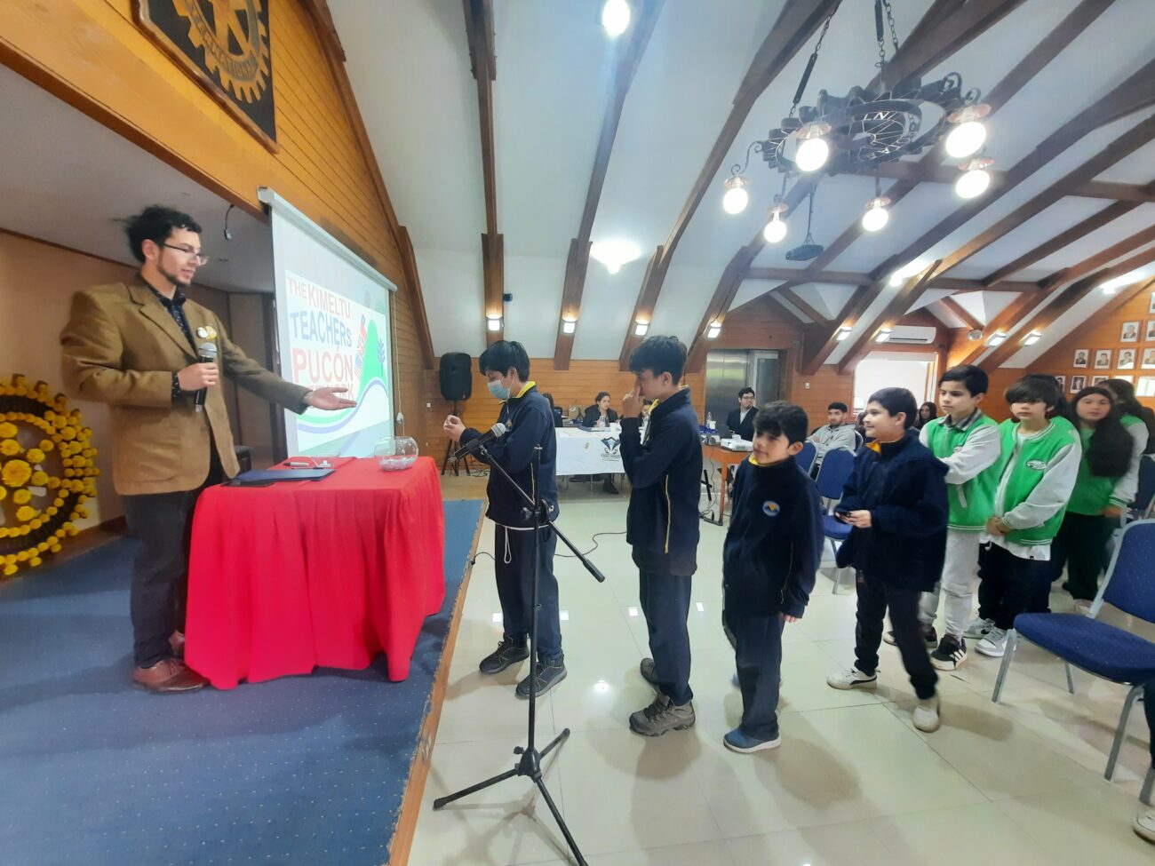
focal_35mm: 13
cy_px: 433
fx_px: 434
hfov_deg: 106.2
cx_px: 578
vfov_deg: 89.9
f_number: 2.2
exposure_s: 1/25
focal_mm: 1.74
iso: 320
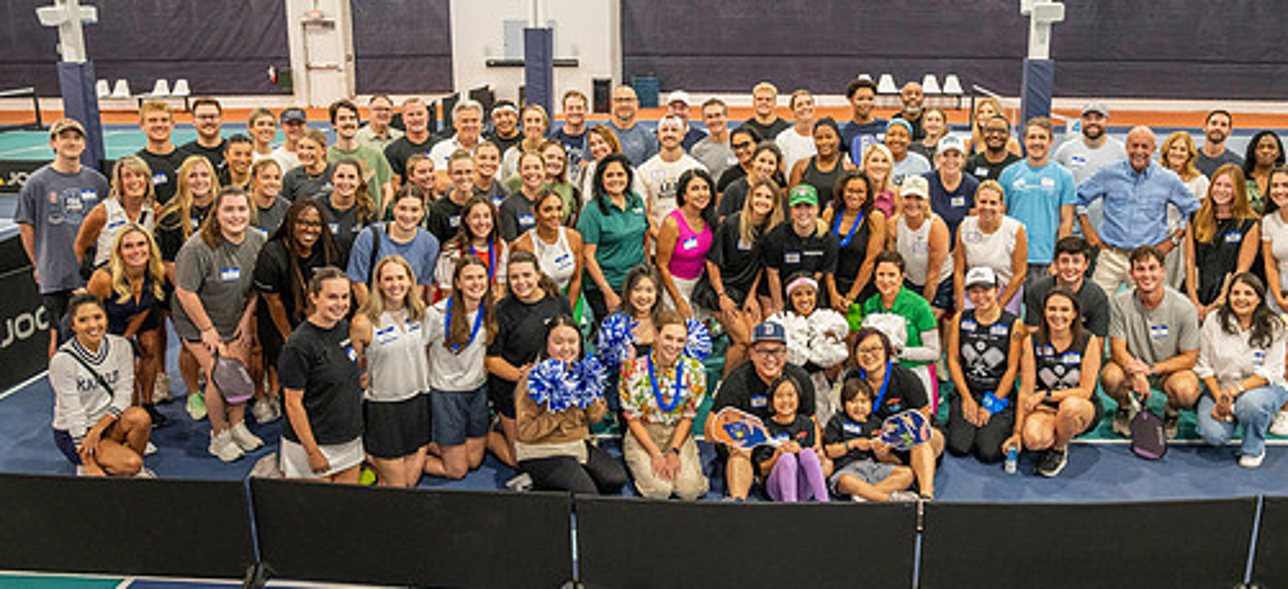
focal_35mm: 31
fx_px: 1015
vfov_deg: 32.4
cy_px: 280
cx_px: 691
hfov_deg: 64.7
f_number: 4.5
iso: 2500
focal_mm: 24
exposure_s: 1/160
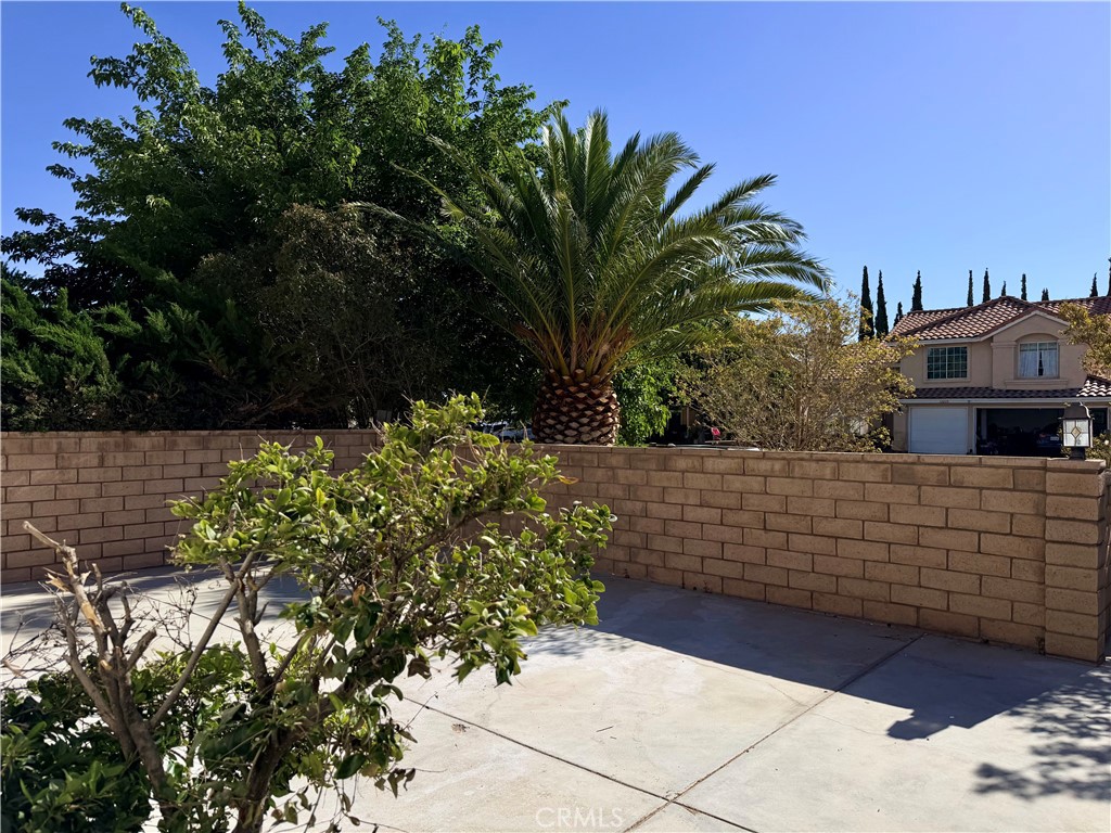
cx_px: 556
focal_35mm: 24
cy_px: 416
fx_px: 770
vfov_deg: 56.8
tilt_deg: +0.0
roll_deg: -0.2
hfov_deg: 71.6
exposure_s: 1/7353
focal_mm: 6.76
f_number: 1.78
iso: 80
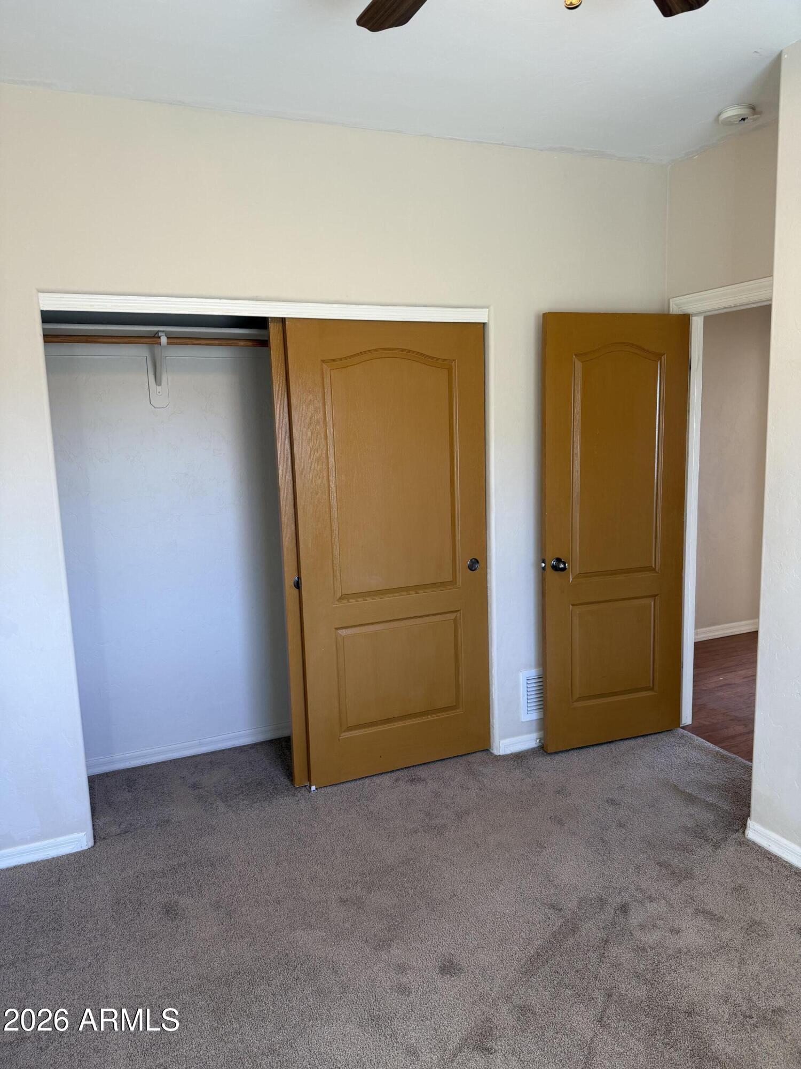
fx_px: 740
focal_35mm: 24
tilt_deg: -8.9
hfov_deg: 56.8
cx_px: 400
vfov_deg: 71.6
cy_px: 534
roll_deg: +2.0
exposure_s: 1/120
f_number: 1.78
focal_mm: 6.76
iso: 100
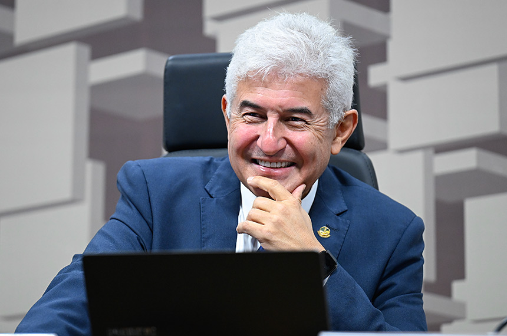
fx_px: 4217
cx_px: 254
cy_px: 168
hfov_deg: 6.9
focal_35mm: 300
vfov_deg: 4.6
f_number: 2.8
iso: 1600
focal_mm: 200
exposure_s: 1/160
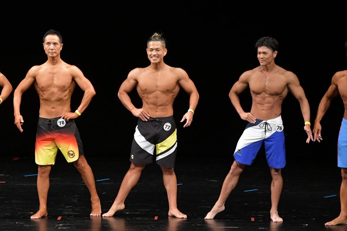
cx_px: 174
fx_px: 2601
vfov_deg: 5.1
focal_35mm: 270
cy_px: 116
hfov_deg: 7.6
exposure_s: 1/400
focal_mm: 180
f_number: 5.6
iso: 3200
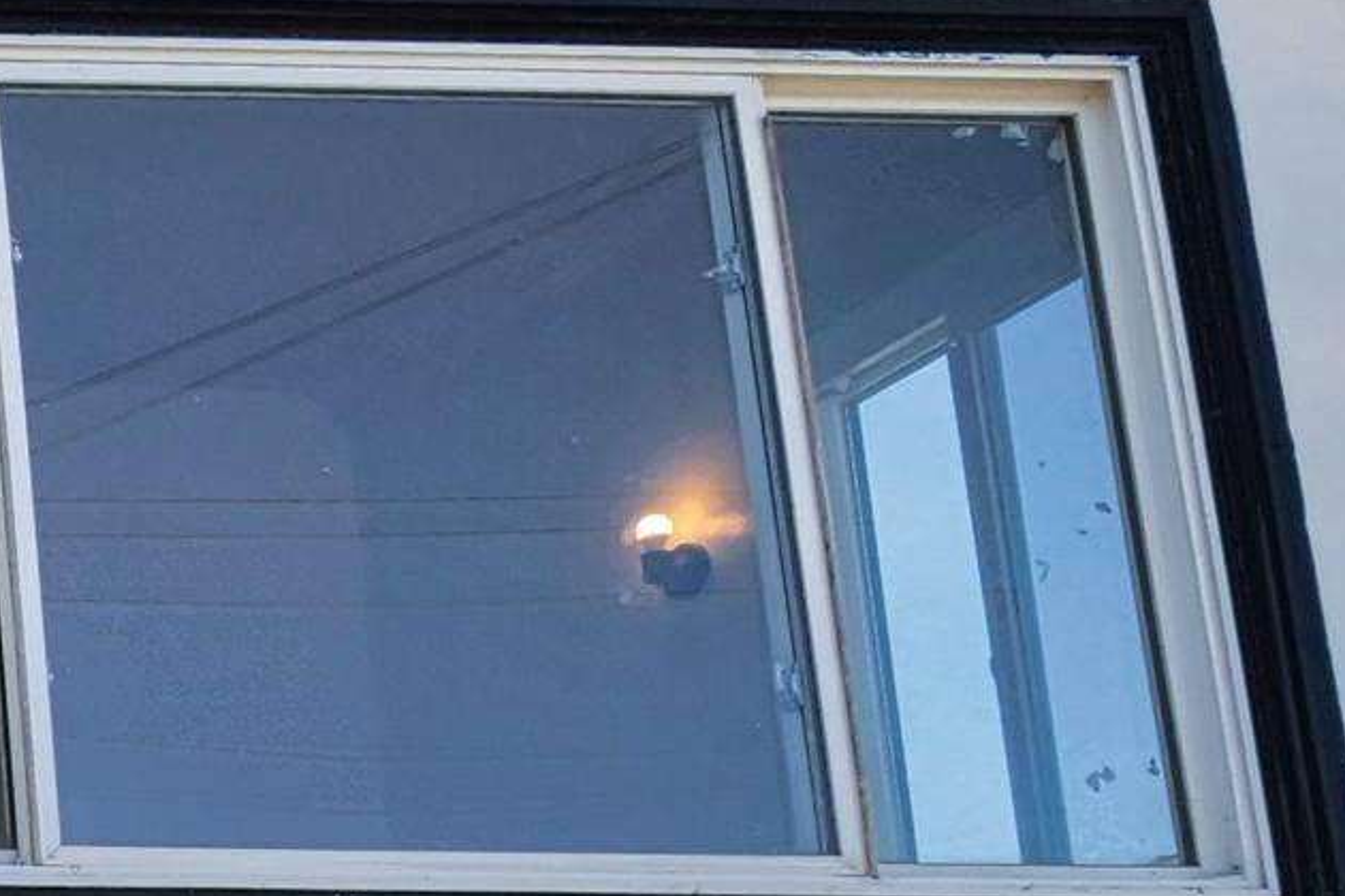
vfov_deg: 17.9
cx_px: -1272
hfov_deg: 19.0
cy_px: 1180
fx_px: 2652
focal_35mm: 71
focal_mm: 7
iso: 100
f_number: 6.3
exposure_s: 1/250
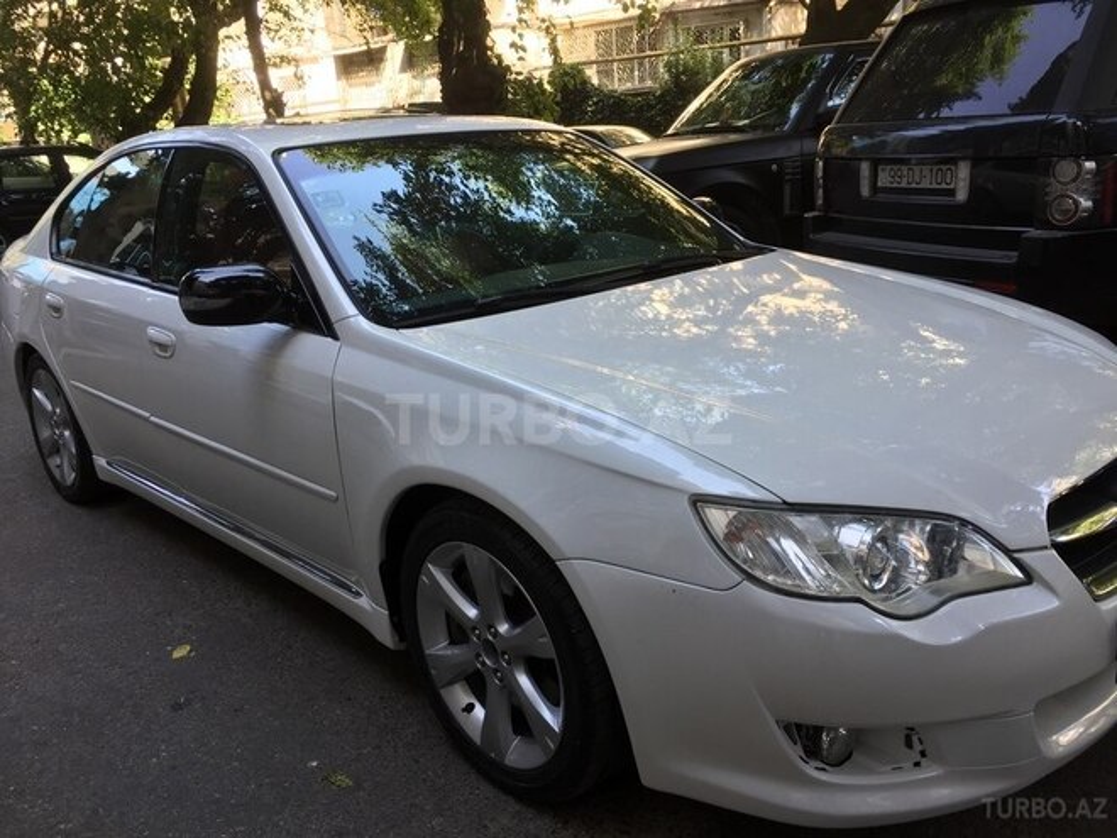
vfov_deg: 48.2
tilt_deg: -12.5
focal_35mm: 29
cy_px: 419
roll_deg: +5.7
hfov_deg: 61.7
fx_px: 936
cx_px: 558
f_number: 2.2
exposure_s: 1/100
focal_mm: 4.15
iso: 32
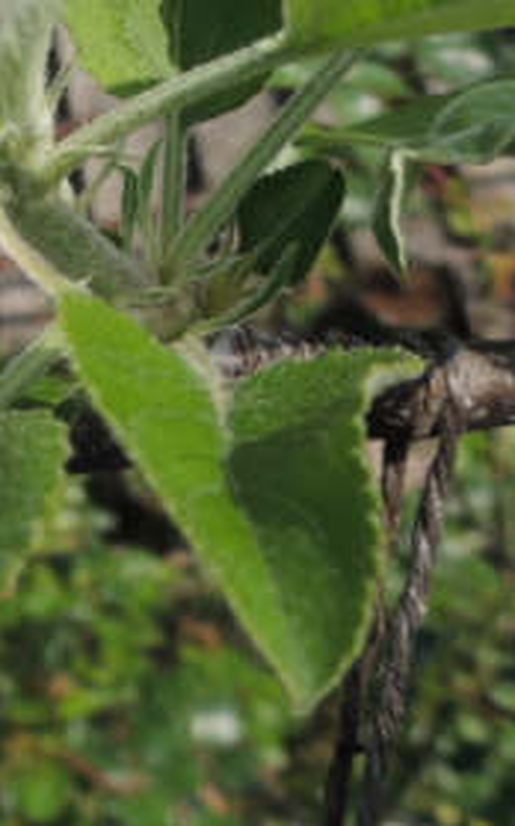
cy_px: -59
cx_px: -27
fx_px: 1642
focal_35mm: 73
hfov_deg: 17.3
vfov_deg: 26.3
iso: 100
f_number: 3
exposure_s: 1/1250
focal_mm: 4.3
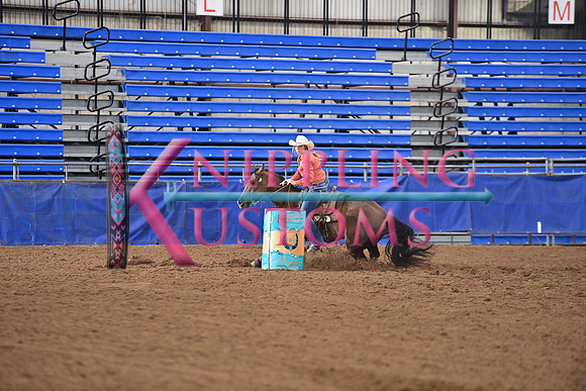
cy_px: 196
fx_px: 3256
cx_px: 293
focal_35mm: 200
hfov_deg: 10.3
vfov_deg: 6.9
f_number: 3.2
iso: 2000
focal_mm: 200
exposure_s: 1/250
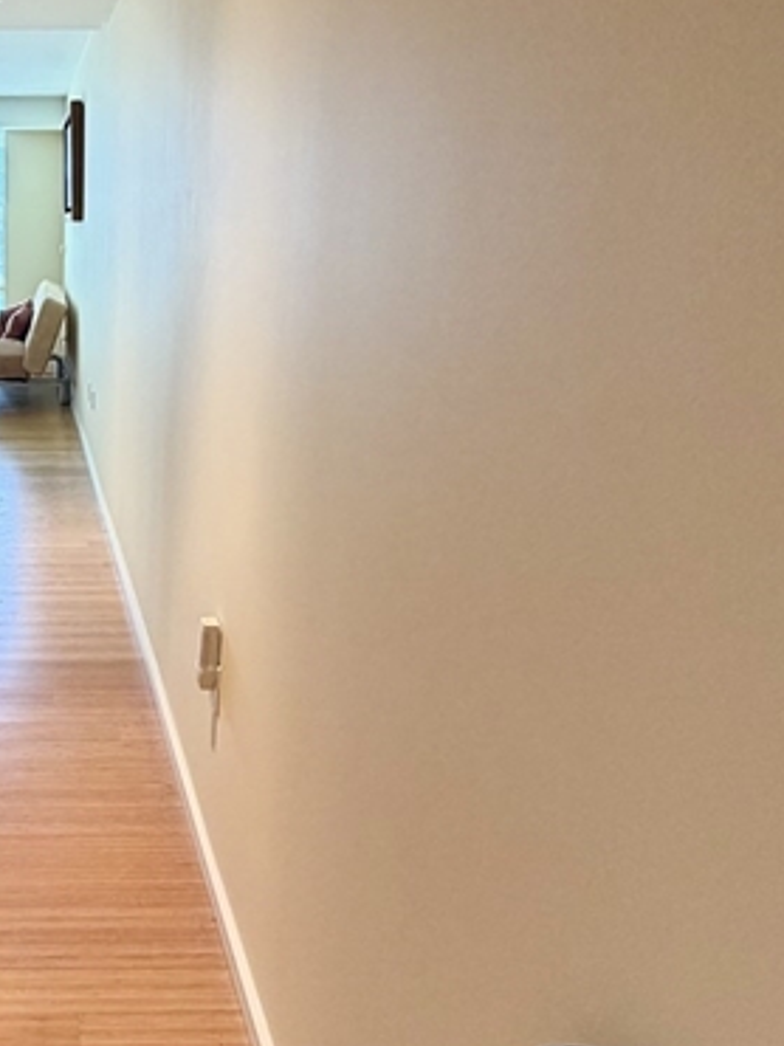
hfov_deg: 42.7
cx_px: 31
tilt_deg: -11.3
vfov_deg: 61.1
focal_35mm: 29
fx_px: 876
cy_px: 412
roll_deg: -0.3
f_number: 2.2
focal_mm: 2.22
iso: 160
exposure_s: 1/60
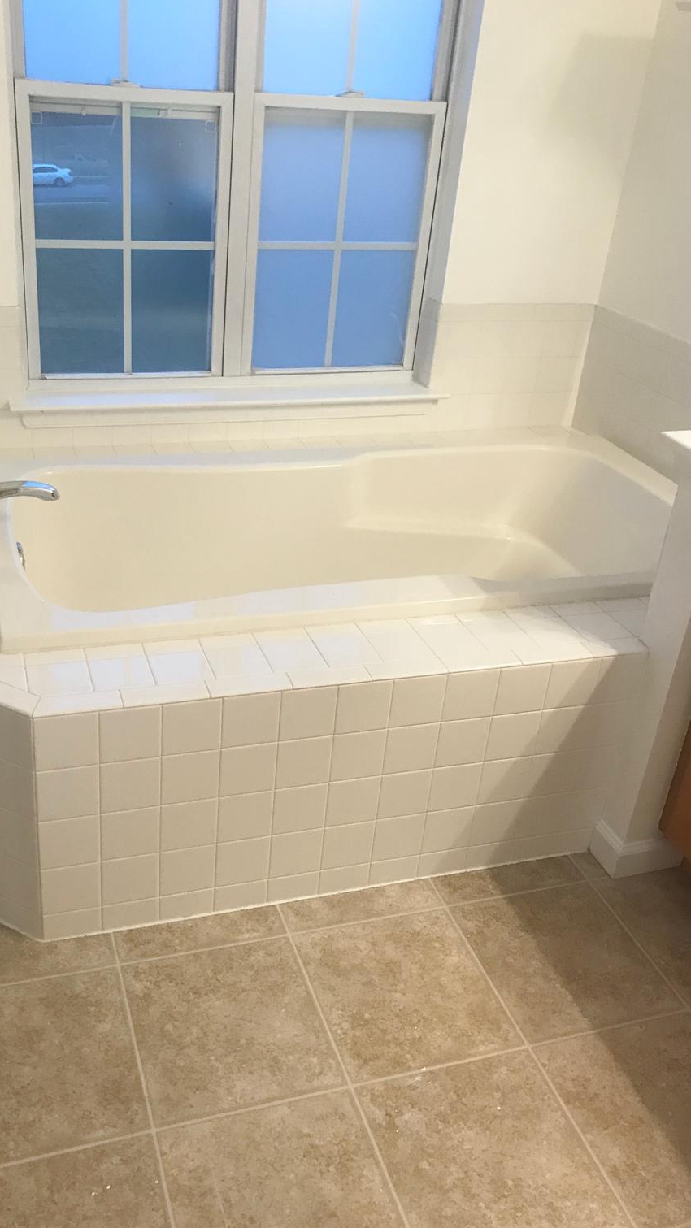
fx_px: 1010
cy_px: 619
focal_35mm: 31
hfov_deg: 37.6
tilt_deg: -28.1
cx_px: 263
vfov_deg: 62.6
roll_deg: -4.6
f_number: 1.8
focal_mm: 3.99
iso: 40
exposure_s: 1/15
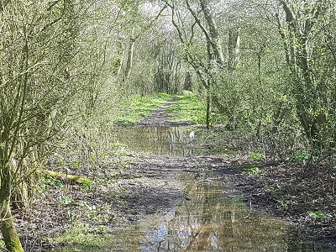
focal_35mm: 26
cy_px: 126
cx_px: 168
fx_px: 252
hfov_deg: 67.3
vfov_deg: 53.1
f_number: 1.7
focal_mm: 4.2
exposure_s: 1/354
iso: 50
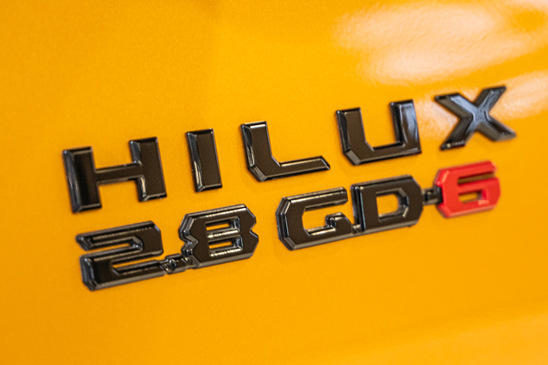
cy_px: 204
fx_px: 1842
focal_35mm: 121
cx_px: 306
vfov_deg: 11.3
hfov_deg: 16.9
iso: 800
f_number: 2.8
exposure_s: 1/160
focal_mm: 75
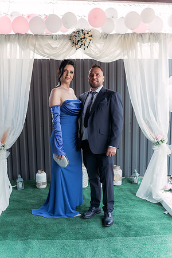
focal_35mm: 31
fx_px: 222
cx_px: 86
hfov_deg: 42.3
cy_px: 129
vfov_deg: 60.3
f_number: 2.8
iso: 400
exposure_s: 1/400
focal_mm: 31
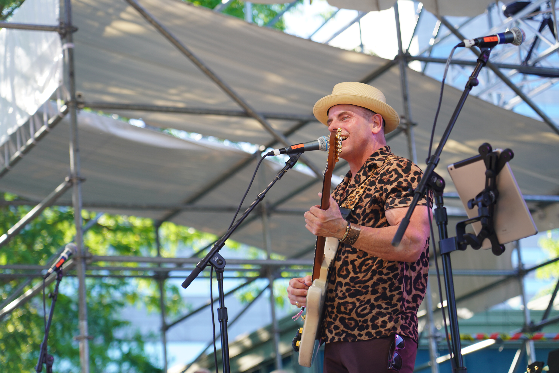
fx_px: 1630
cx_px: 280
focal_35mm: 105
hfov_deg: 19.5
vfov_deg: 13.0
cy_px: 186
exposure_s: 1/125
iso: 160
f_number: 4
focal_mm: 105
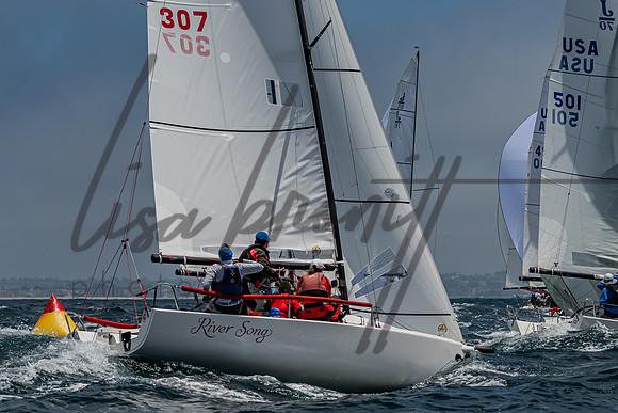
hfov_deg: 11.8
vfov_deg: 7.9
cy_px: 253
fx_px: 2992
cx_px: 310
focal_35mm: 174
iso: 400
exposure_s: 1/4000
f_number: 6.3
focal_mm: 95
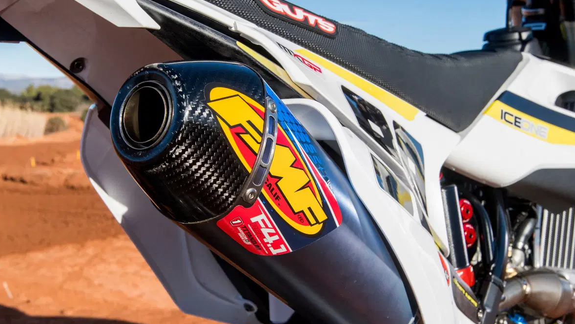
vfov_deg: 24.9
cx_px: 286
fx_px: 732
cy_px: 188
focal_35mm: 48
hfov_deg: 42.9
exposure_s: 1/1250
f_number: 10
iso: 500
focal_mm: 30
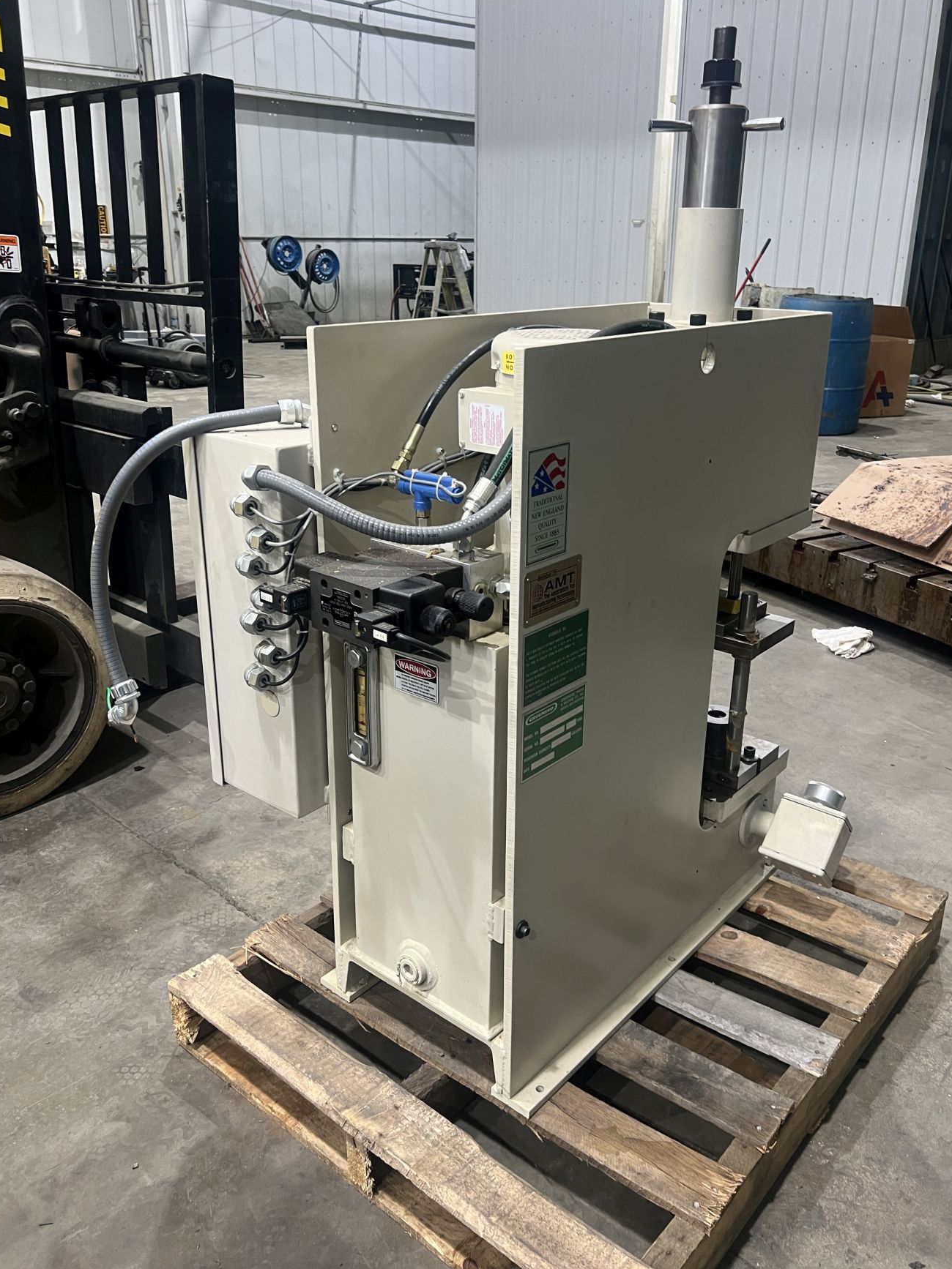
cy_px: 630
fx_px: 1027
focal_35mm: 28
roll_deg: +0.3
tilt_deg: -19.9
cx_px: 485
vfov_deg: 63.5
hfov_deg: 49.7
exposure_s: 1/60
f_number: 1.5
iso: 125
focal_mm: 5.7
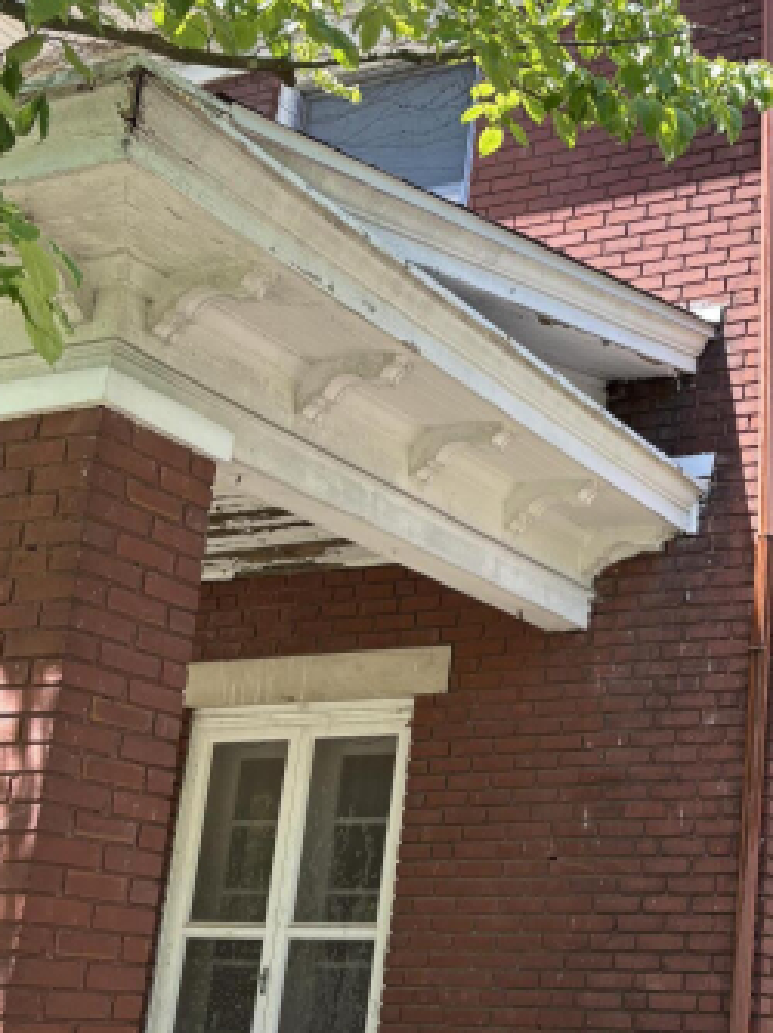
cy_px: 623
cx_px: 761
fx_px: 1550
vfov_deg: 36.7
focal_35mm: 52
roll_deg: -3.3
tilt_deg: +14.7
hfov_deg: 26.6
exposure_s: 1/519
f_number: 1.6
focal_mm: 5.96
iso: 50
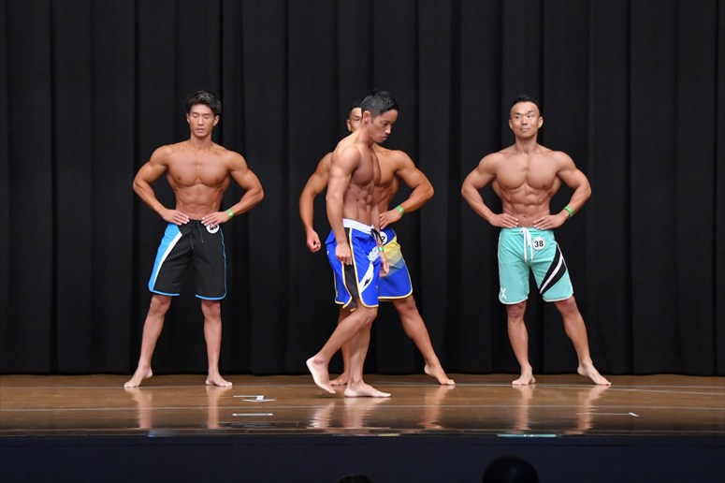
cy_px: 242
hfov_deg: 11.2
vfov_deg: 7.5
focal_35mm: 183
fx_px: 3684
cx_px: 362
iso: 8000
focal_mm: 122
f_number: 5.6
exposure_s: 1/400
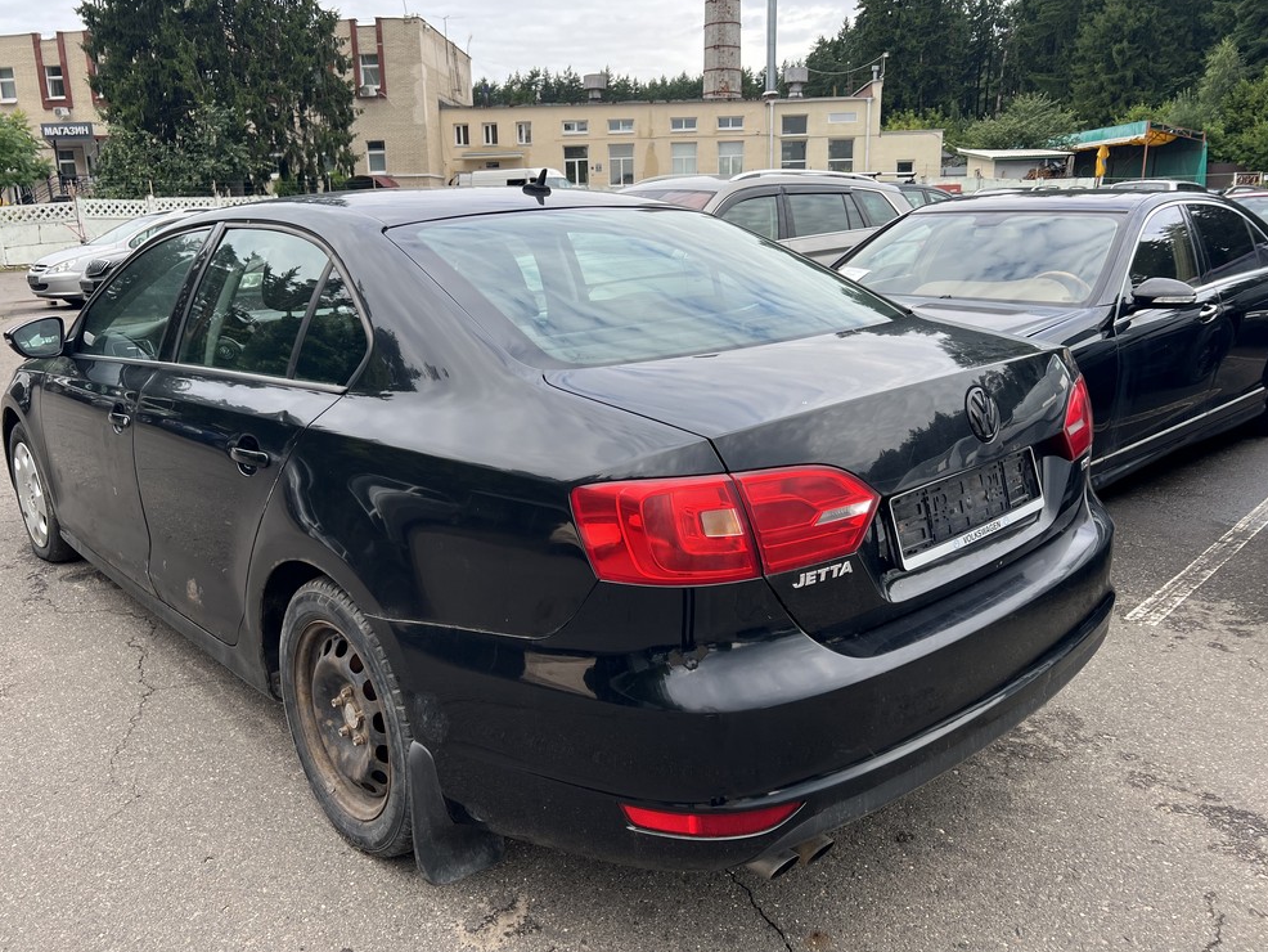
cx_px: 616
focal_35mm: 27
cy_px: 477
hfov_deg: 65.3
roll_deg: +1.5
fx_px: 989
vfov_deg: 51.4
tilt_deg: -13.0
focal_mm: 5.7
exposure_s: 1/902
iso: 50
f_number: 1.5
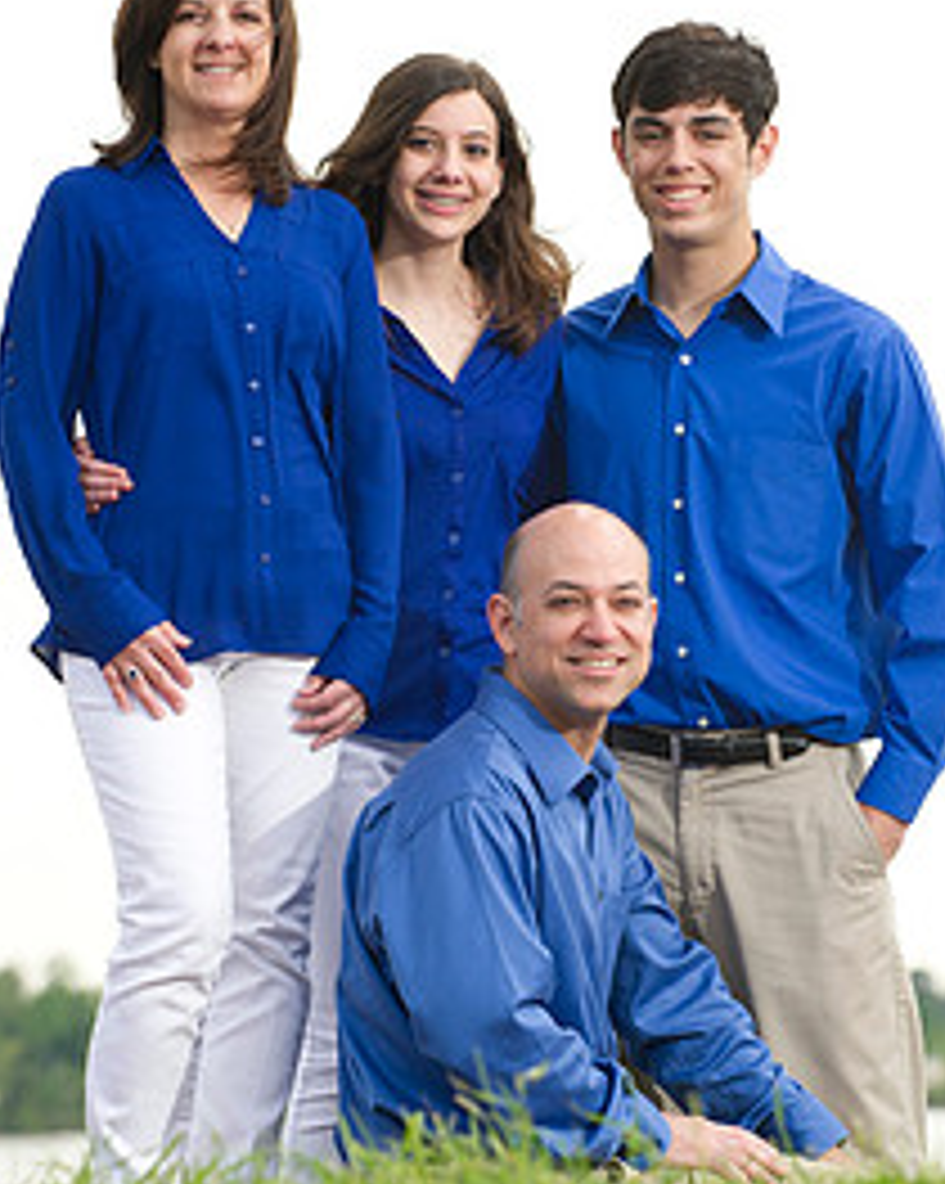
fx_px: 8435
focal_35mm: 241
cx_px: 560
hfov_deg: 6.4
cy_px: 626
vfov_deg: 8.0
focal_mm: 150
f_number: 5.6
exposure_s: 1/250
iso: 320
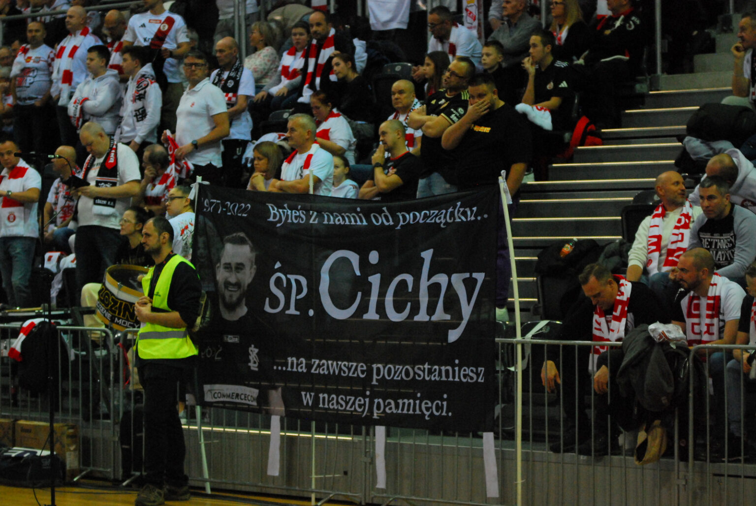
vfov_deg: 10.7
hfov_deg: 15.9
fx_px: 2712
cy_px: 253
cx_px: 378
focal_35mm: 129
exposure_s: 1/1000
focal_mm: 86
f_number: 2.8
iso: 1600
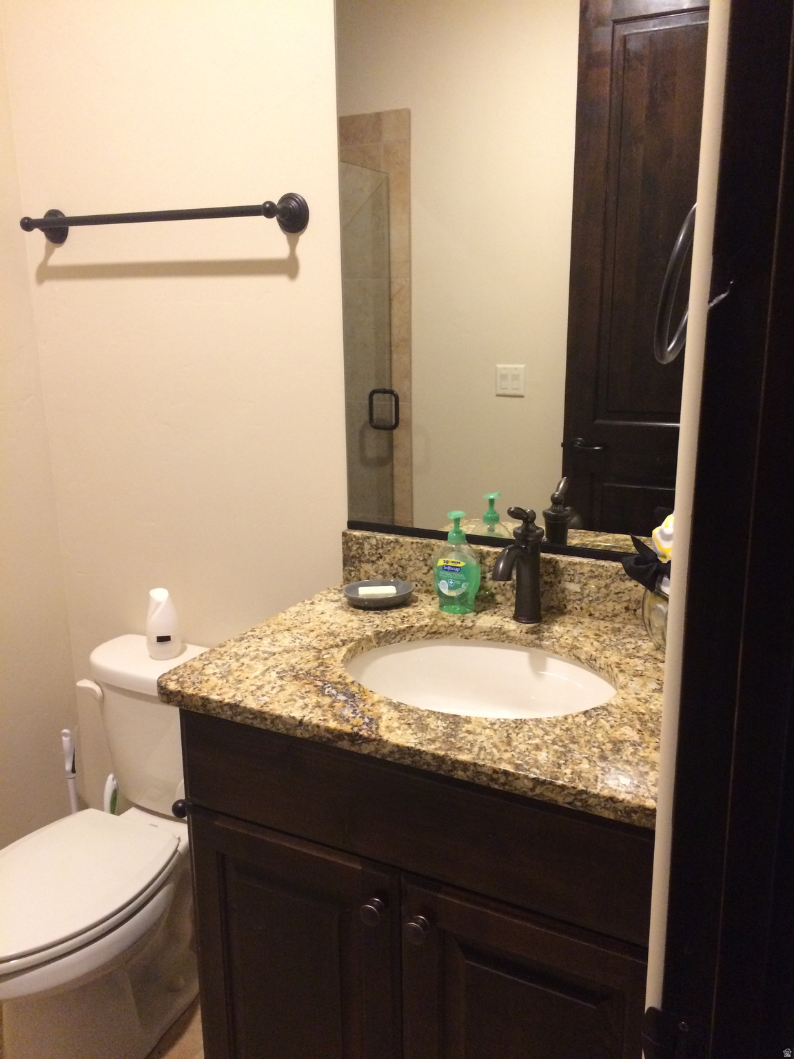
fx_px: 887
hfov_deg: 48.2
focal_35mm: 29
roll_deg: +0.7
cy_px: 530
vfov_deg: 61.7
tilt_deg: -14.8
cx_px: 397
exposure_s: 1/30
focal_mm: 4.15
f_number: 2.2
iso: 250
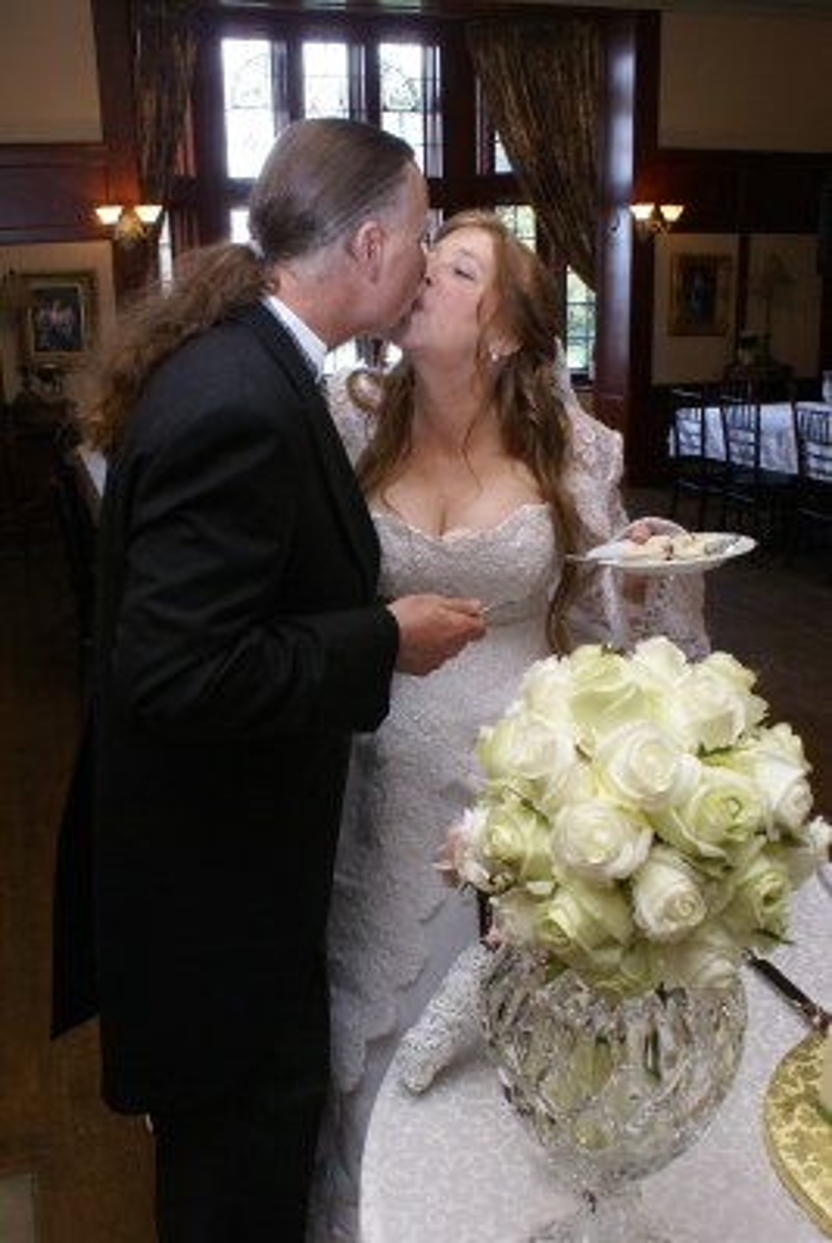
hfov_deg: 48.0
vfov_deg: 67.3
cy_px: 622
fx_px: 934
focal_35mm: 27
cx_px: 416
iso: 400
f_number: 5.6
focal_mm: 18
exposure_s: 1/60
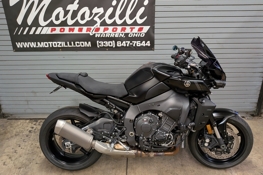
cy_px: 80
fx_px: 183
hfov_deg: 71.5
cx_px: 131
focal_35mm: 25
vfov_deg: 51.2
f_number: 1.7
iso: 149
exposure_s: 1/24
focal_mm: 4.53
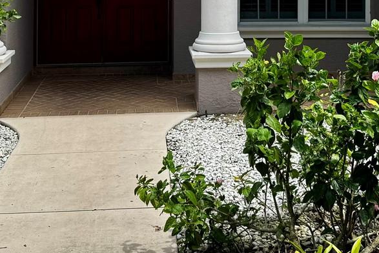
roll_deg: +0.2
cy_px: -58
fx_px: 716
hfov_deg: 29.6
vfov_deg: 18.8
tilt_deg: +1.7
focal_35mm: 68
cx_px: 217
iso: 80
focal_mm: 6.76
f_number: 1.78
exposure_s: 1/1339
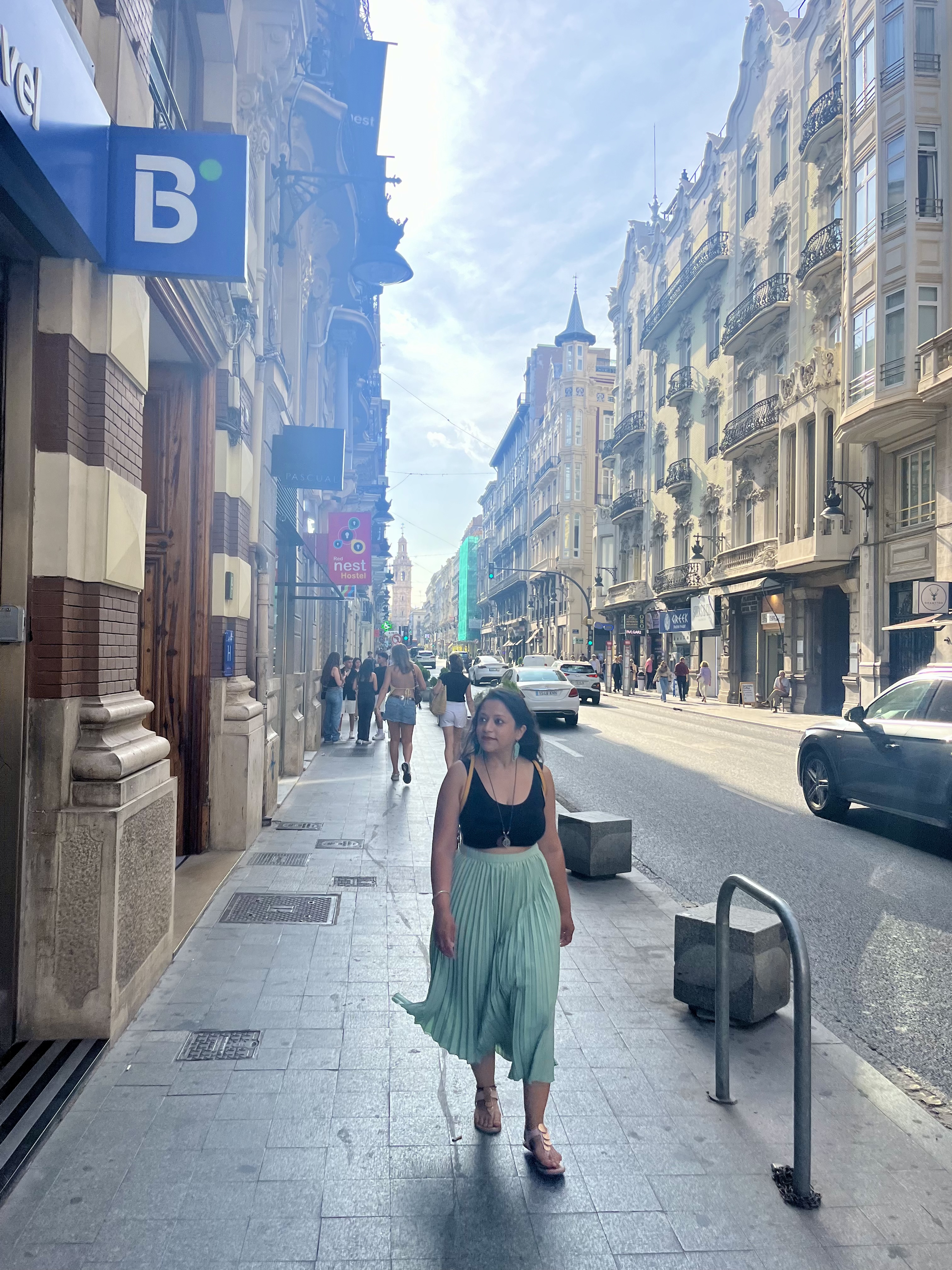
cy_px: 635
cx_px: 476
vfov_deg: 67.3
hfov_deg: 53.1
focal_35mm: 26
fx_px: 953
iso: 50
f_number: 1.6
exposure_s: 1/1600
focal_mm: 5.1
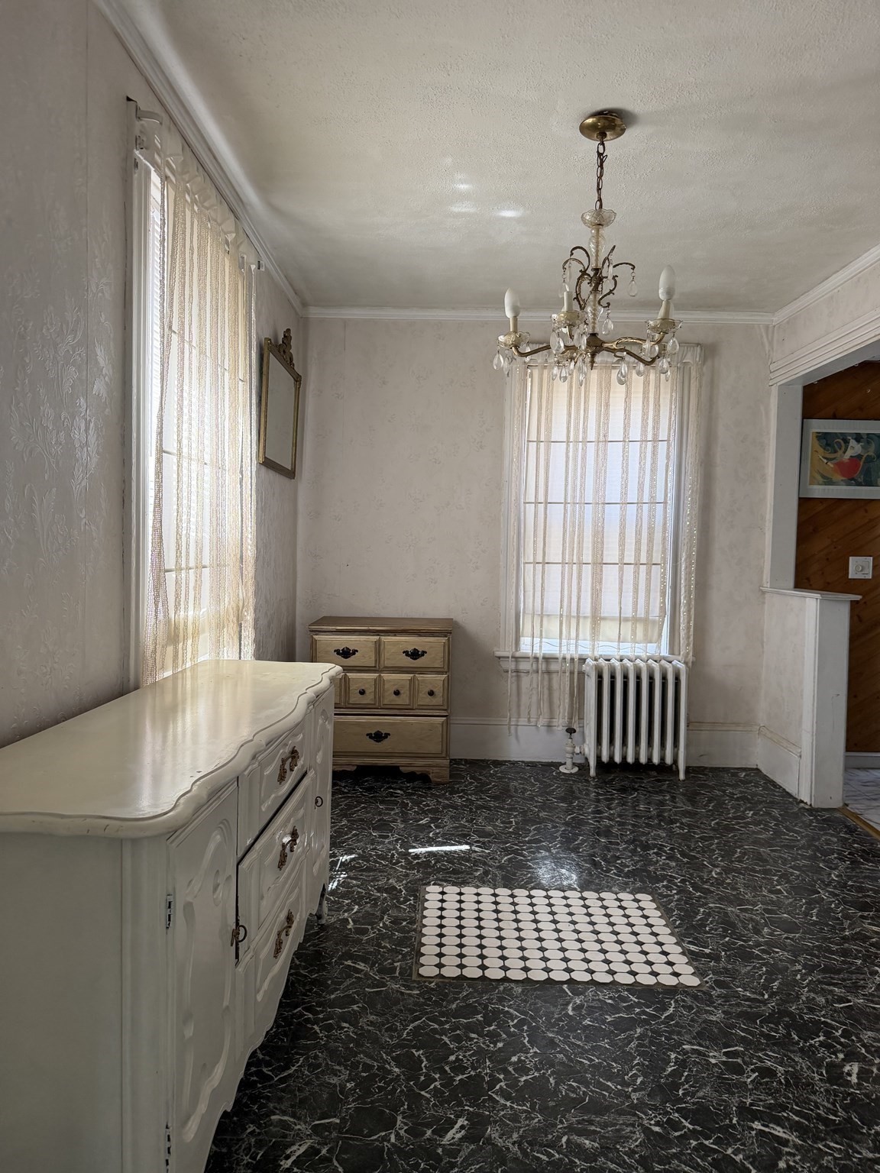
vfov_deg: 71.6
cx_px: 440
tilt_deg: -3.4
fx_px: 813
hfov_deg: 56.8
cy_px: 586
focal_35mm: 24
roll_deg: -2.1
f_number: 1.78
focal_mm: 6.76
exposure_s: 1/143
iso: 200
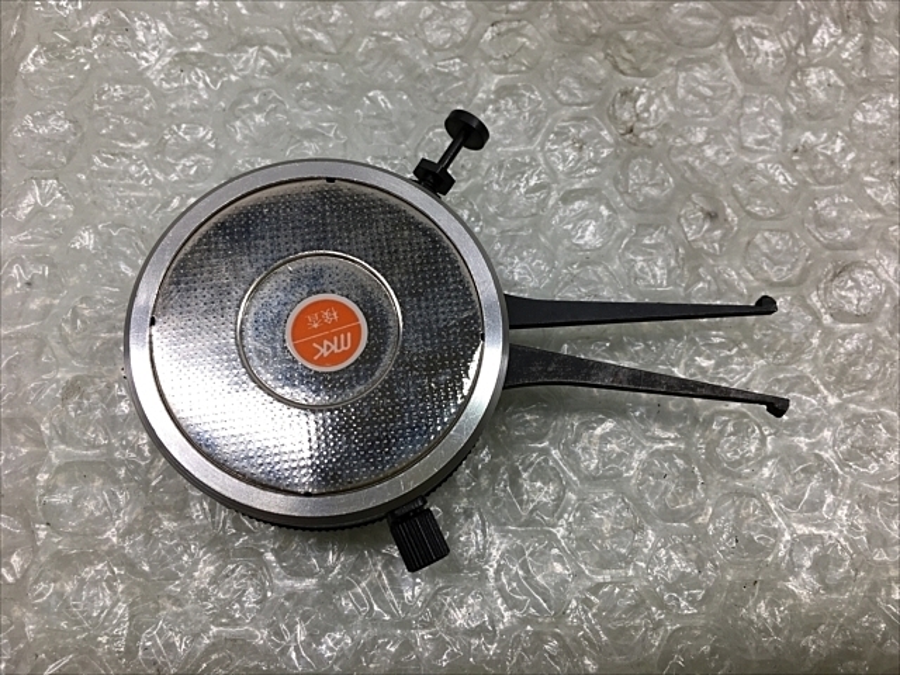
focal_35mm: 29
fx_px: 754
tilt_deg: -72.9
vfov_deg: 48.2
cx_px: 450
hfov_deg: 61.7
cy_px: 338
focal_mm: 4.15
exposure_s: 1/120
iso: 25
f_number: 2.2
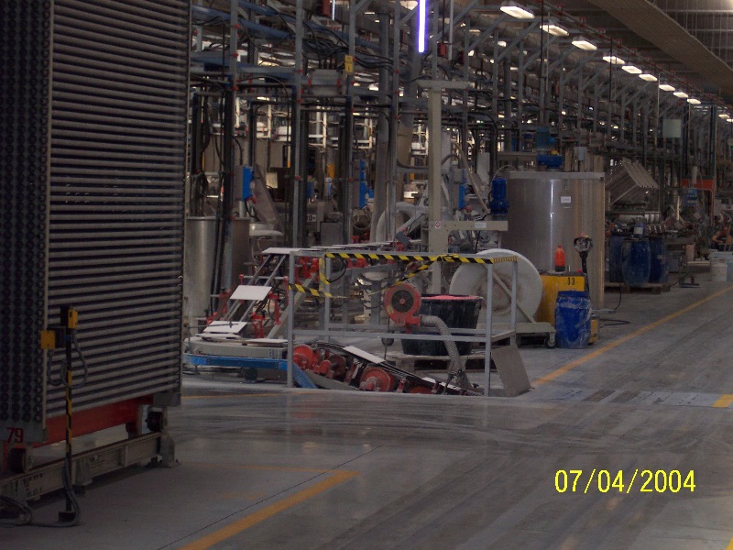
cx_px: 366
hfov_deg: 17.3
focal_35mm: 114
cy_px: 275
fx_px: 2414
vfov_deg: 13.0
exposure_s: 1/90
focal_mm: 24
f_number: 4.8
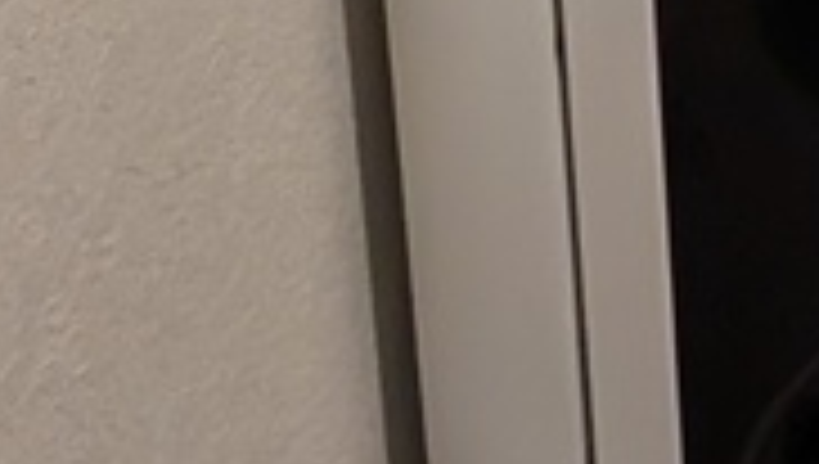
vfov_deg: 10.5
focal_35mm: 103
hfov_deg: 18.6
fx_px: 2240
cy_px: -554
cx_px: 1192
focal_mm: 2.02
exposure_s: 1/120
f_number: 1.7
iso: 481
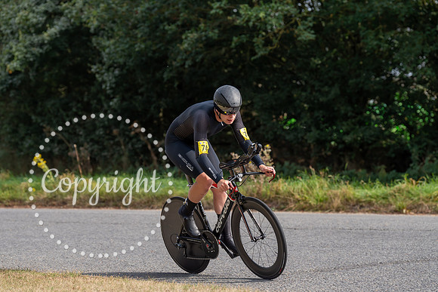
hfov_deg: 16.0
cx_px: 219
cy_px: 146
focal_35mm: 128
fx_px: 1558
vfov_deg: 10.7
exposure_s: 1/1000
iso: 100
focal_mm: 128
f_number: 4
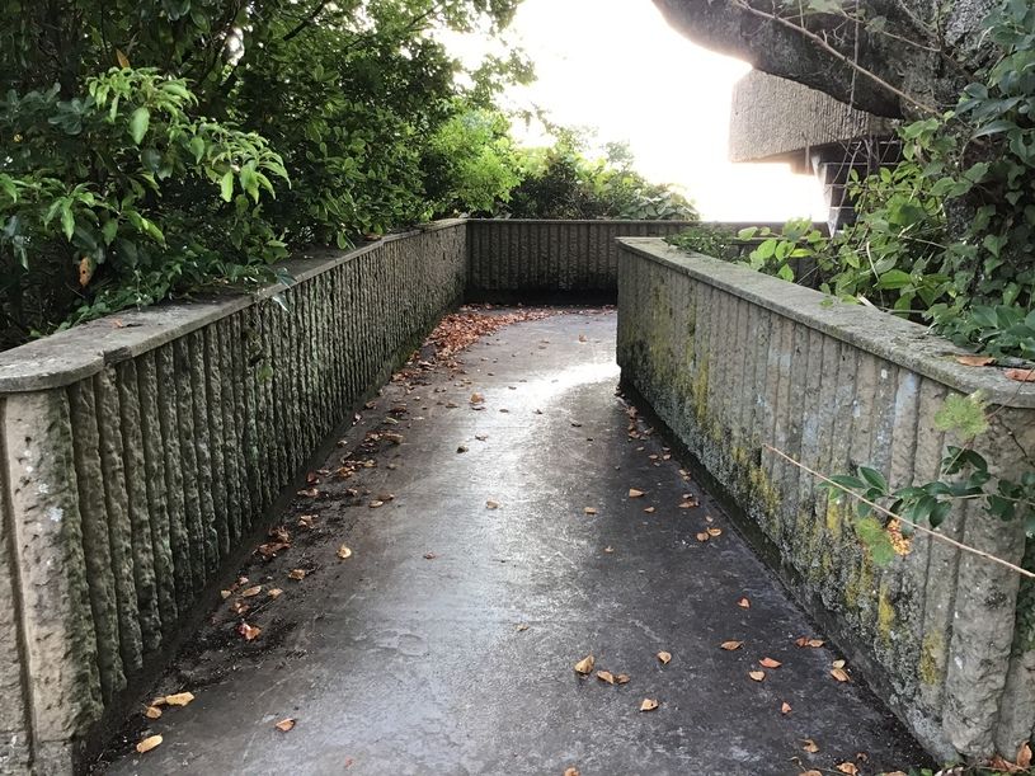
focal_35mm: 31
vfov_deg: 45.4
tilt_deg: -11.3
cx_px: 518
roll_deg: -0.5
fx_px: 927
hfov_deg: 58.4
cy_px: 388
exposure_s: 1/40
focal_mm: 3.3
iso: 25
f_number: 2.4
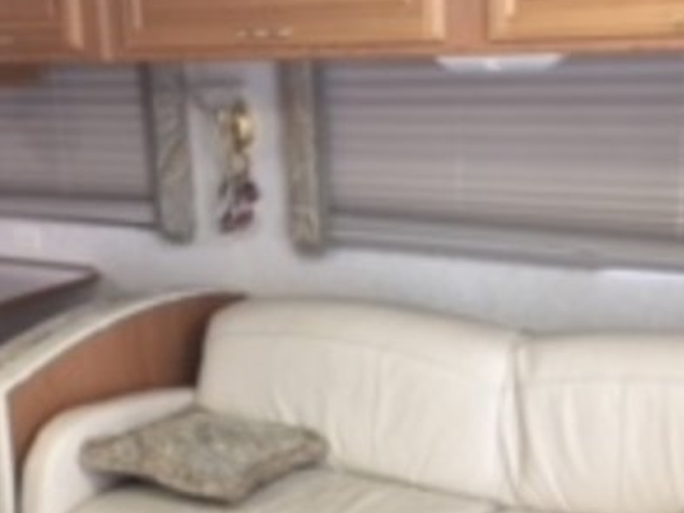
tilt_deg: -13.4
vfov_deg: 24.8
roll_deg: +2.0
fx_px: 1166
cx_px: 292
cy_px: 318
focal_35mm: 59
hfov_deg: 32.6
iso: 50
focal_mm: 4.15
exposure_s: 1/15
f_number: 2.2
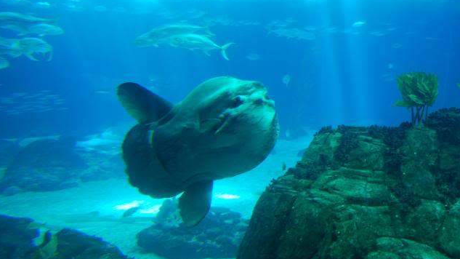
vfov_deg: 33.7
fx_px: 427
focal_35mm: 35
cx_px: 228
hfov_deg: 56.6
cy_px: 135
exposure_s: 1/25
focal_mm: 22
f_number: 5
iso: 1600
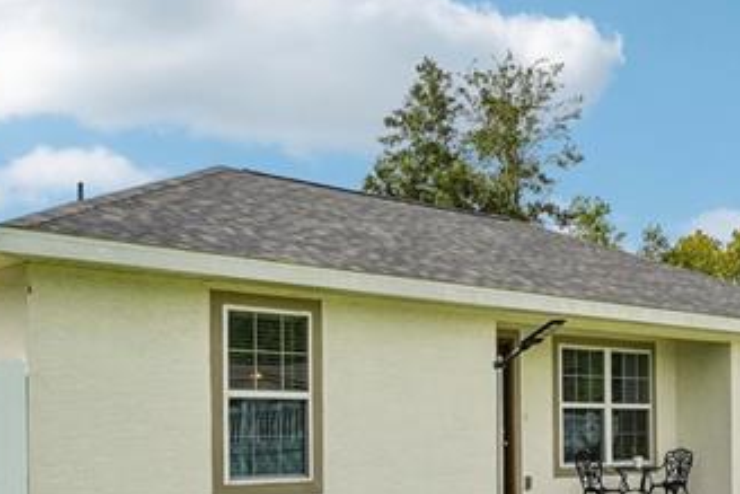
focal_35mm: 55
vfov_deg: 23.9
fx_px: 1135
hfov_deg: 35.4
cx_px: 546
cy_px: 442
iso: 400
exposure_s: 1/640
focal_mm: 17.7
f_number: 10
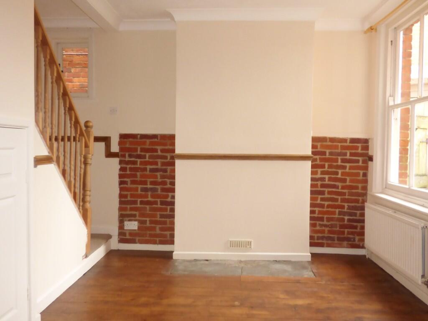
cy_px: 160
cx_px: 214
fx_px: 371
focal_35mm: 30
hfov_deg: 60.0
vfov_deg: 46.8
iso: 640
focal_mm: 5.29
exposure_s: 1/60
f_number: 3.3
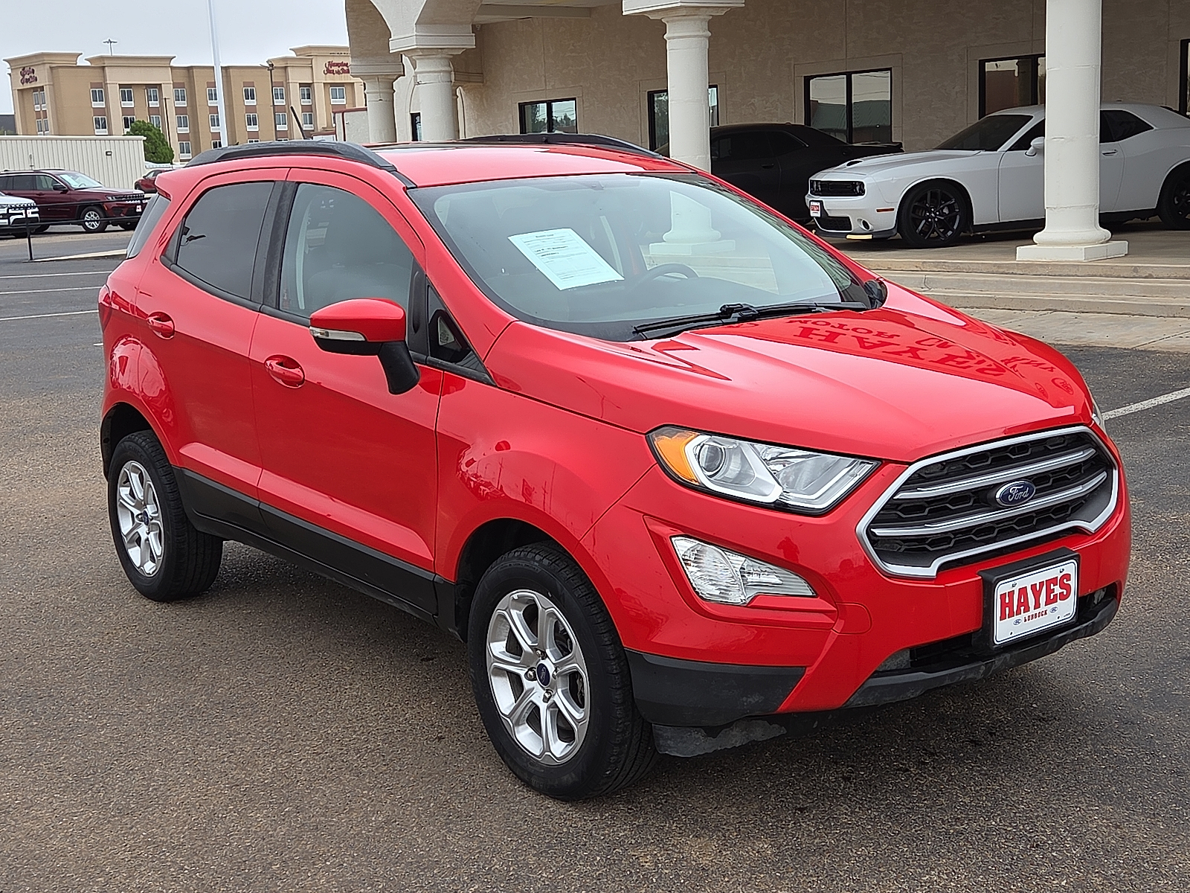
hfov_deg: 42.1
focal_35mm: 45
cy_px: 446
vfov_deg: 32.2
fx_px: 1547
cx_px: 595
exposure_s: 1/119
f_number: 1.8
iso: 28
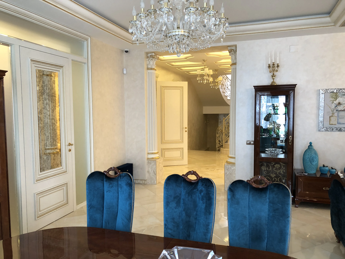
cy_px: 130
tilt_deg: -3.8
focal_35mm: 28
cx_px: 172
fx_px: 279
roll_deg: +0.3
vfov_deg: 49.7
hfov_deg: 63.4
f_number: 1.8
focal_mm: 4
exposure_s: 1/25
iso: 40
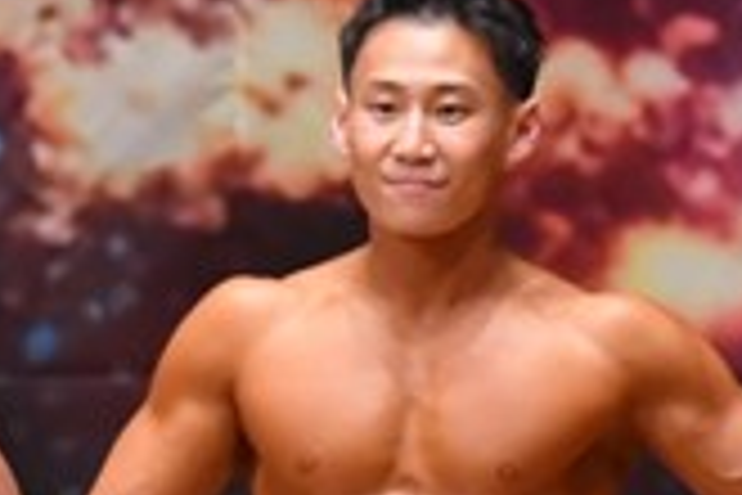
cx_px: 429
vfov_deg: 1.1
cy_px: 873
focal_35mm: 1272
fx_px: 26215
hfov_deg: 1.6
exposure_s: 1/400
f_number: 5.6
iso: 6400
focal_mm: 180
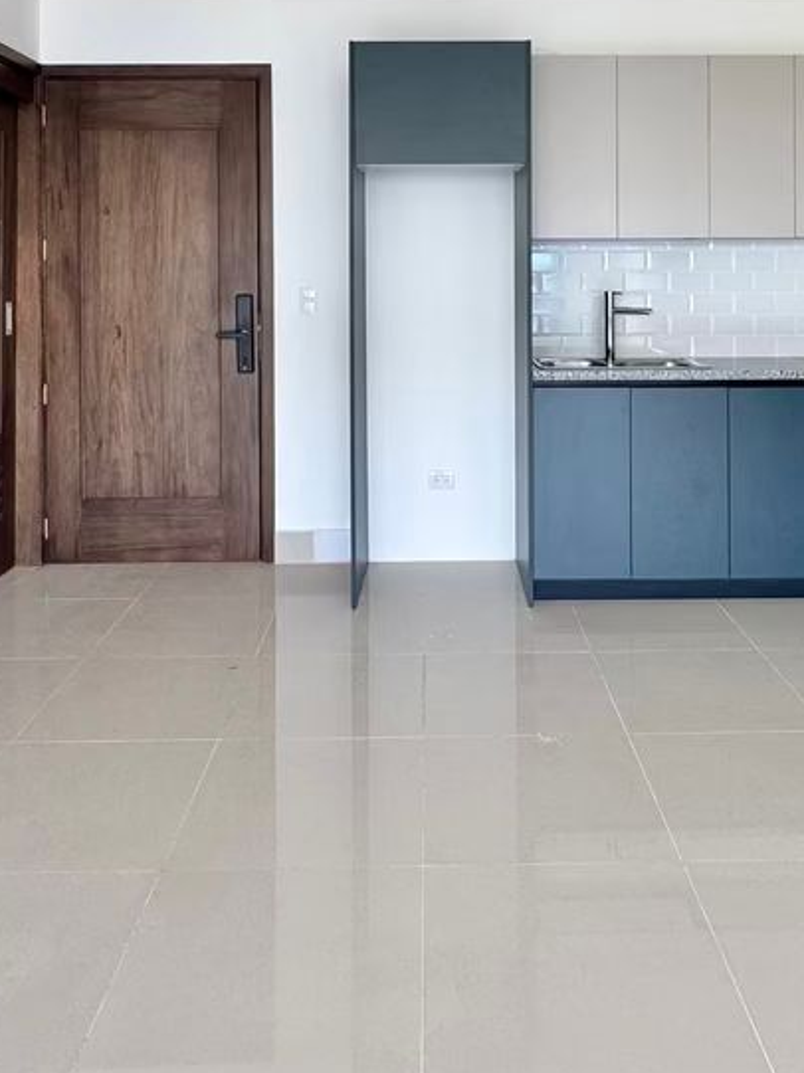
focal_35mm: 31
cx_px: 446
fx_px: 961
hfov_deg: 45.3
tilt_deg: -0.2
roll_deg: -0.1
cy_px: 261
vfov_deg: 55.4
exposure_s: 1/99
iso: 125
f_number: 2.2
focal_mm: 2.22
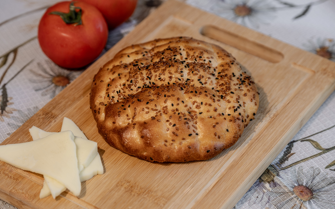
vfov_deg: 11.4
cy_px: 101
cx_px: 168
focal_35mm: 115
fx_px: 1050
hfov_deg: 18.1
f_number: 3.6
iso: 200
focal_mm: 74.4
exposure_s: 1/125
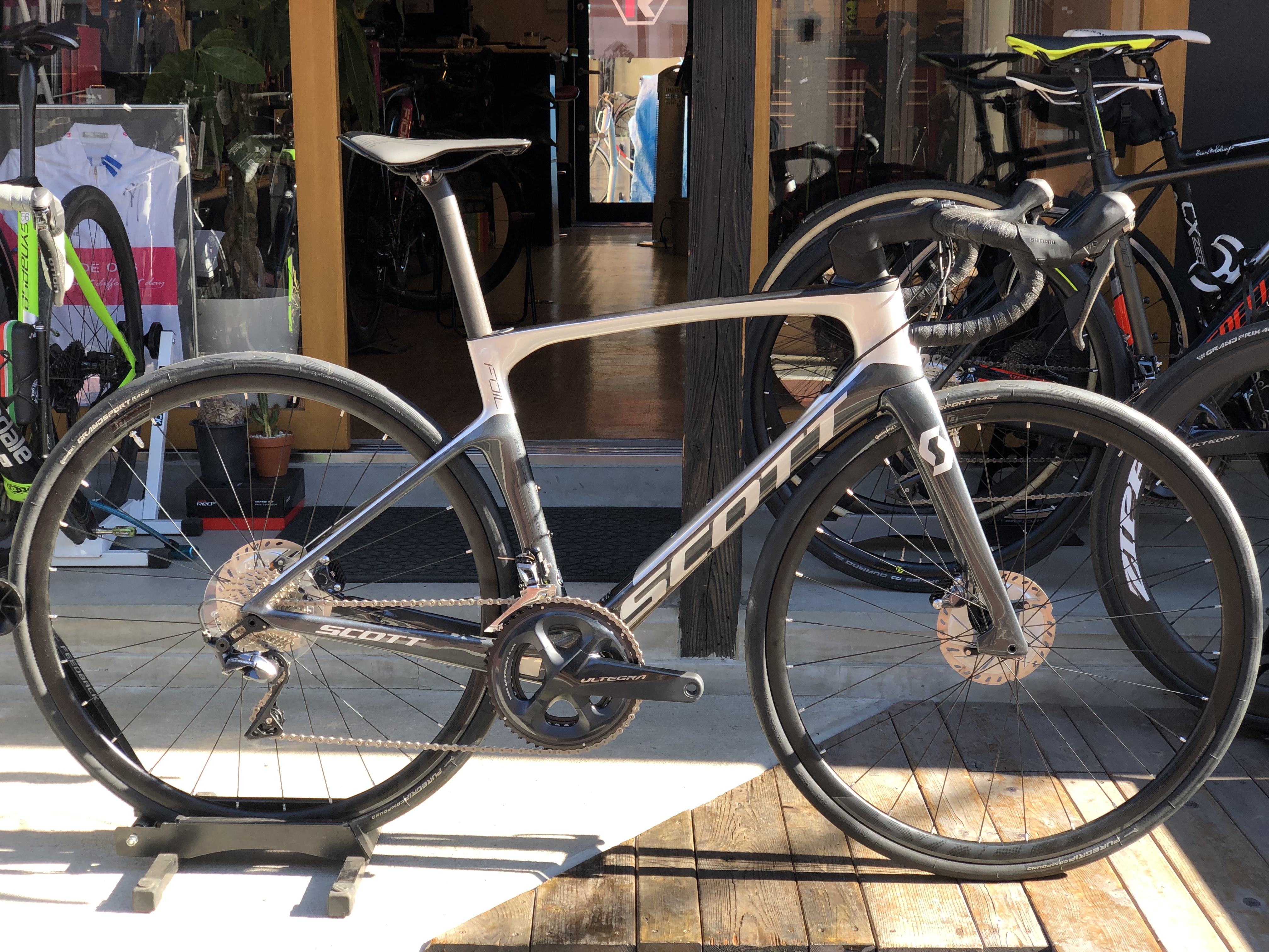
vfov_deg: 28.0
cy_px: 476
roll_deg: +0.0
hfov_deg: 36.8
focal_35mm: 52
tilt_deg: -10.3
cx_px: 634
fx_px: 1906
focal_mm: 6
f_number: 2.4
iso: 16
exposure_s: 1/123
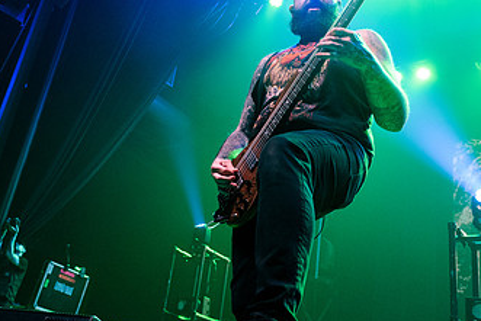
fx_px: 561
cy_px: 142
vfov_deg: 31.9
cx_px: 137
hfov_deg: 45.2
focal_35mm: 42
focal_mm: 24
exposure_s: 1/160
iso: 3200
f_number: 3.5
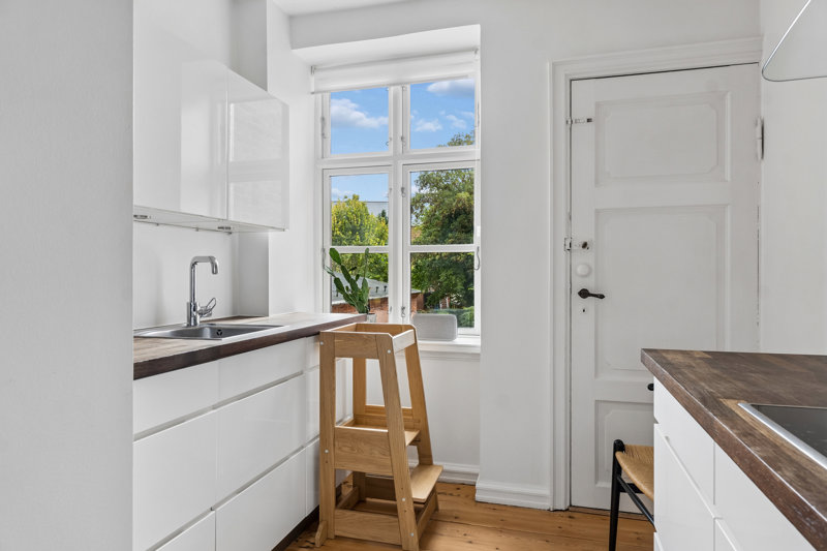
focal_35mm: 23
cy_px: 276
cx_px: 414
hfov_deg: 75.5
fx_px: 534
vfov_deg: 54.6
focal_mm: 15.5
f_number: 8
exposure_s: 1/6
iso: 200
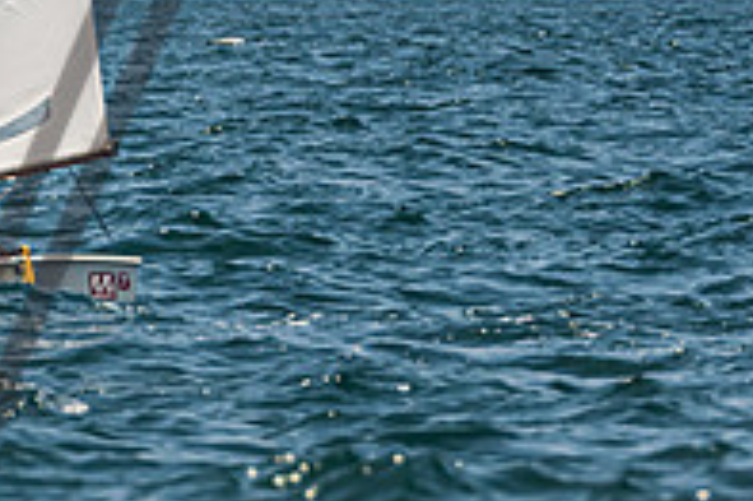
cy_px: -124
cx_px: -467
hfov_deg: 3.1
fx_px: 13751
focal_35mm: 658
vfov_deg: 2.1
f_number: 7.6
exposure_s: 1/1250
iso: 250
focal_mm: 165
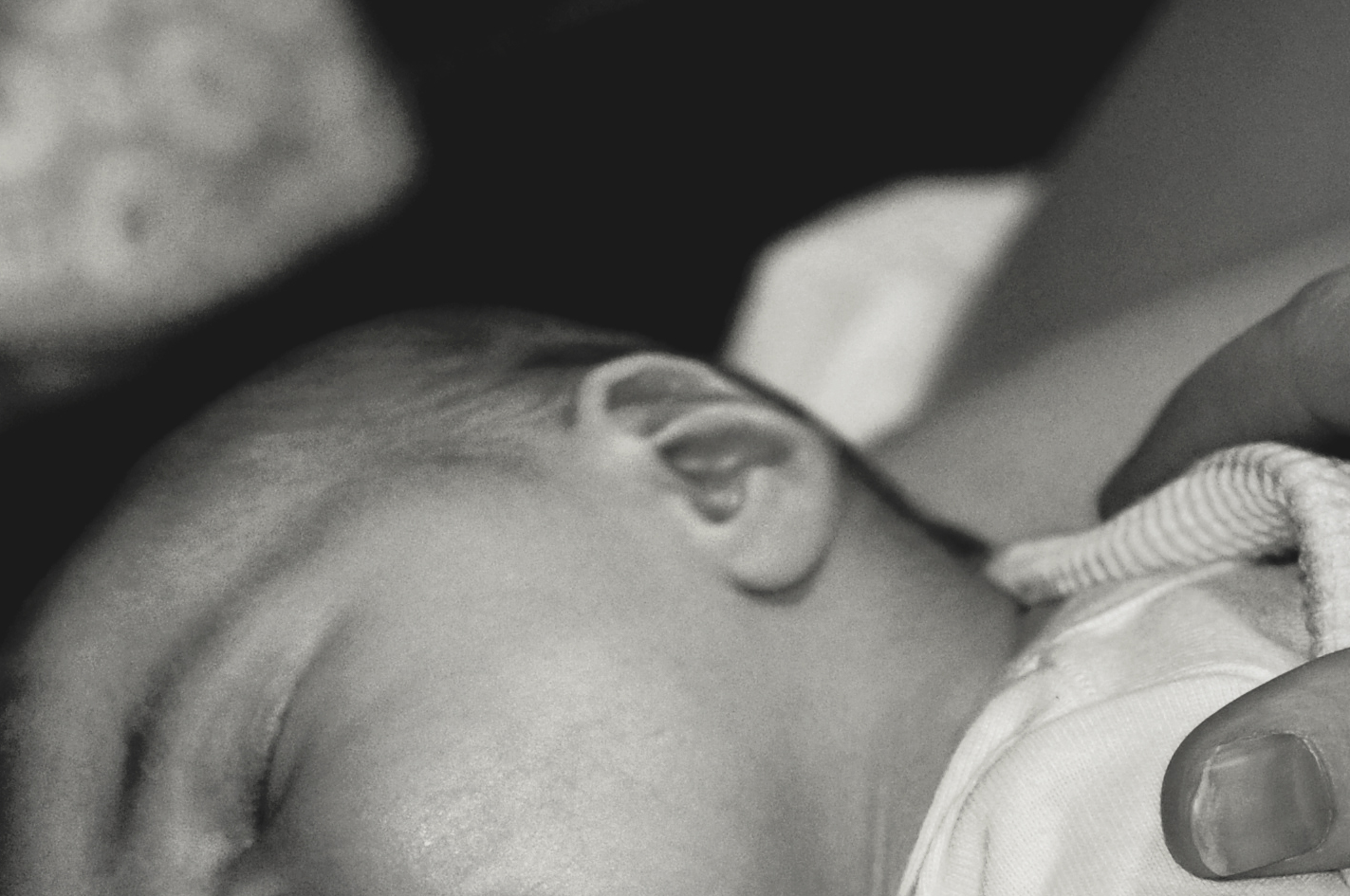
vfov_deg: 6.0
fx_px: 8464
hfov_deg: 9.1
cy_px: 1241
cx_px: 206
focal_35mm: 226
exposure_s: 1/60
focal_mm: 50
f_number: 2.8
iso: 500
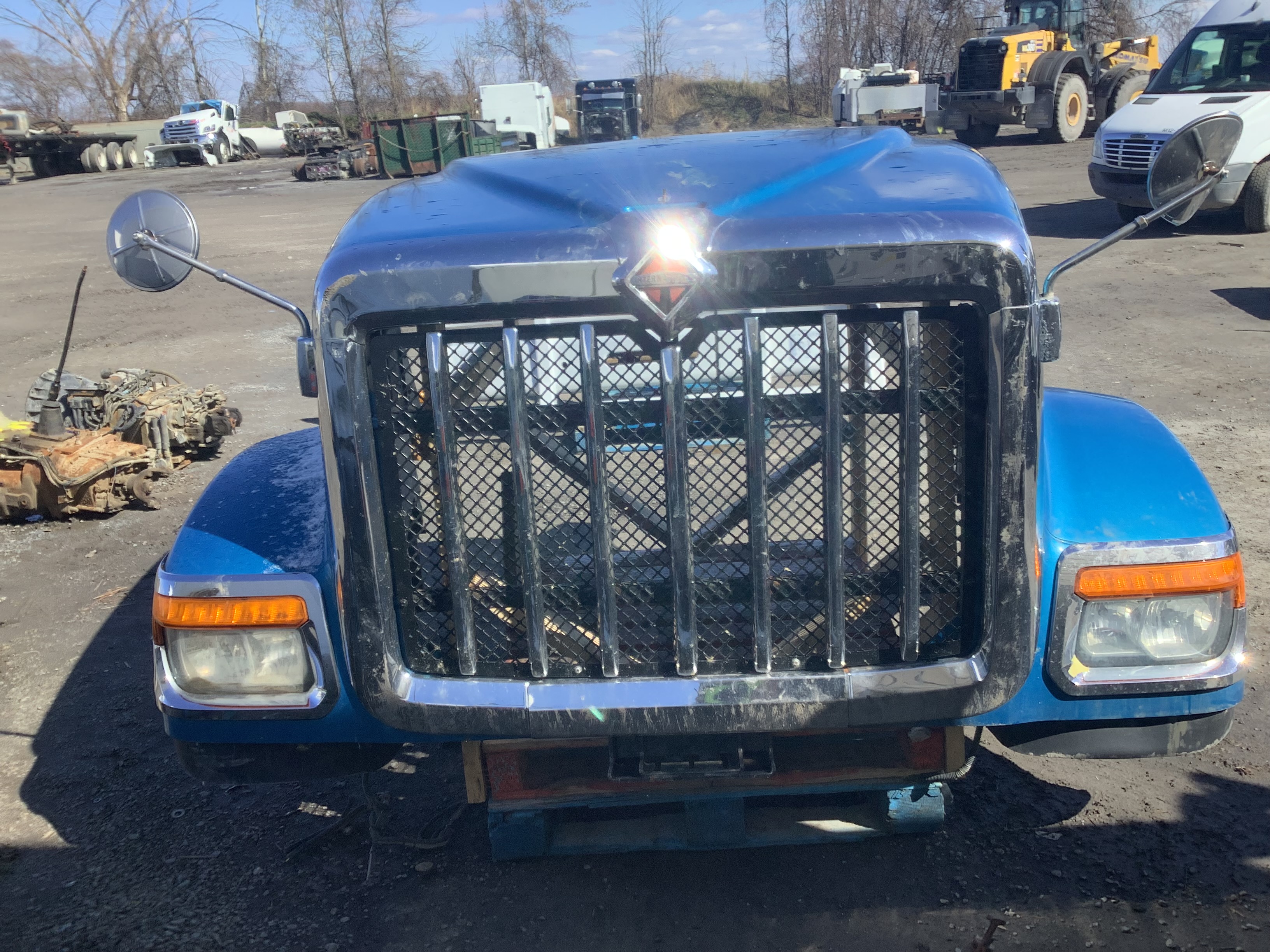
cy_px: 476
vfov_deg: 45.4
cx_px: 635
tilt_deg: -18.8
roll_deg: +3.5
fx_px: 1137
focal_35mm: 31
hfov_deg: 58.4
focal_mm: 3.3
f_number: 2.4
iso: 25
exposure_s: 1/708
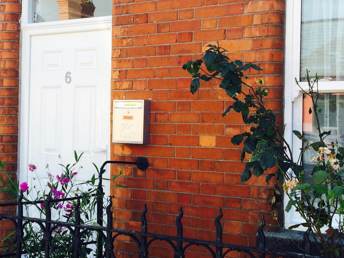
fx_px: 606
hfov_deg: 31.5
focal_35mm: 61
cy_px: 121
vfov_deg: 24.0
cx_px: 118
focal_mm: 4.15
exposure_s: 1/507
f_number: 2.2
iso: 32
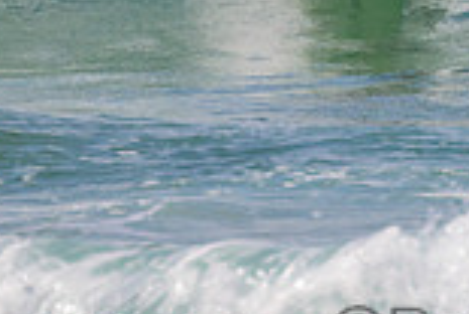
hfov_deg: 0.7
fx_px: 38949
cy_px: -168
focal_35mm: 2984
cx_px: 566
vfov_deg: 0.5
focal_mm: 800
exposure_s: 1/2000
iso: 1250
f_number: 11
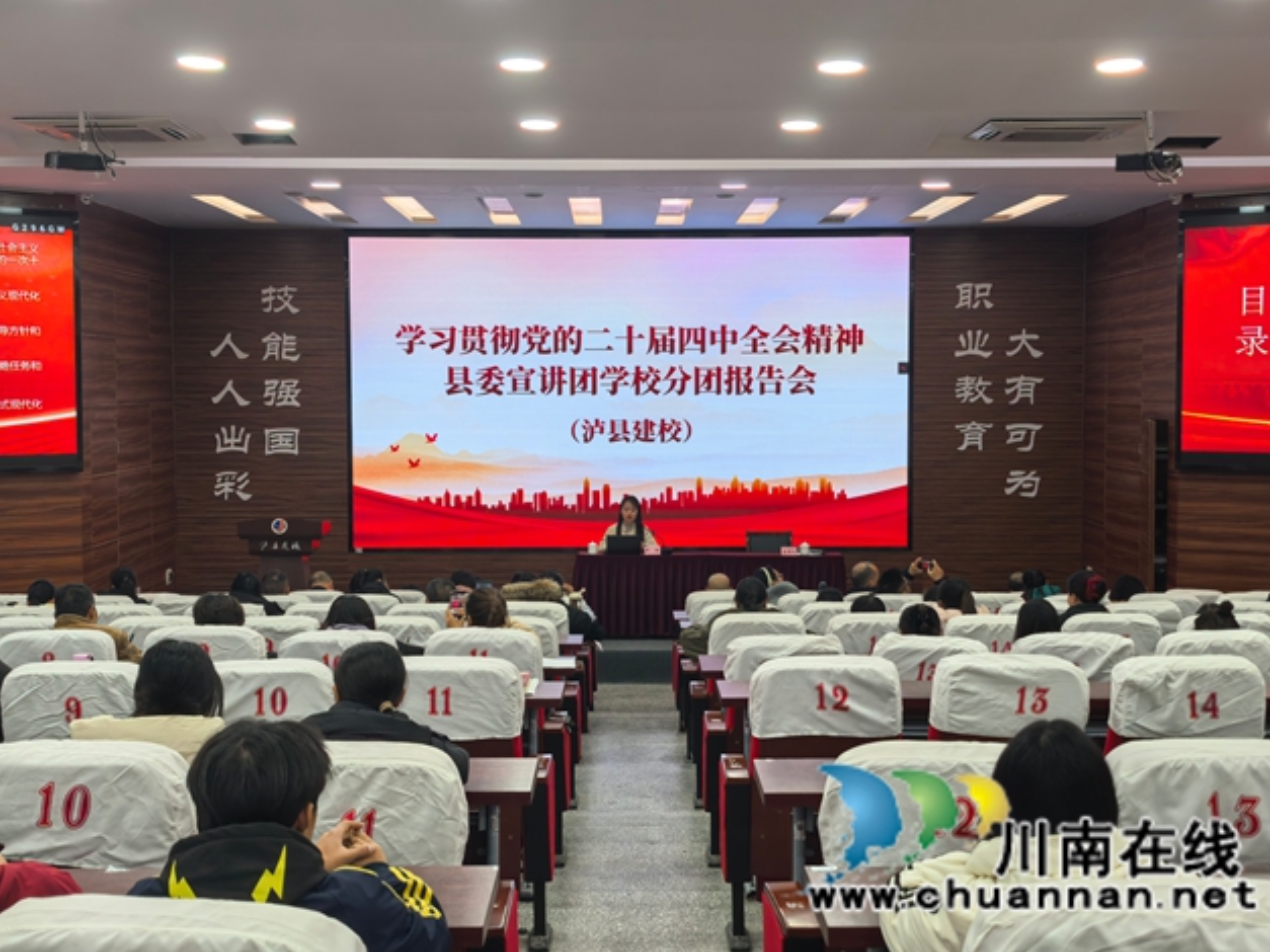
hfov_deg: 38.9
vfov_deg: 29.7
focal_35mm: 49
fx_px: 1797
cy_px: 482
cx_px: 640
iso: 80
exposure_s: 1/100
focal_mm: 6.98
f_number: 1.4
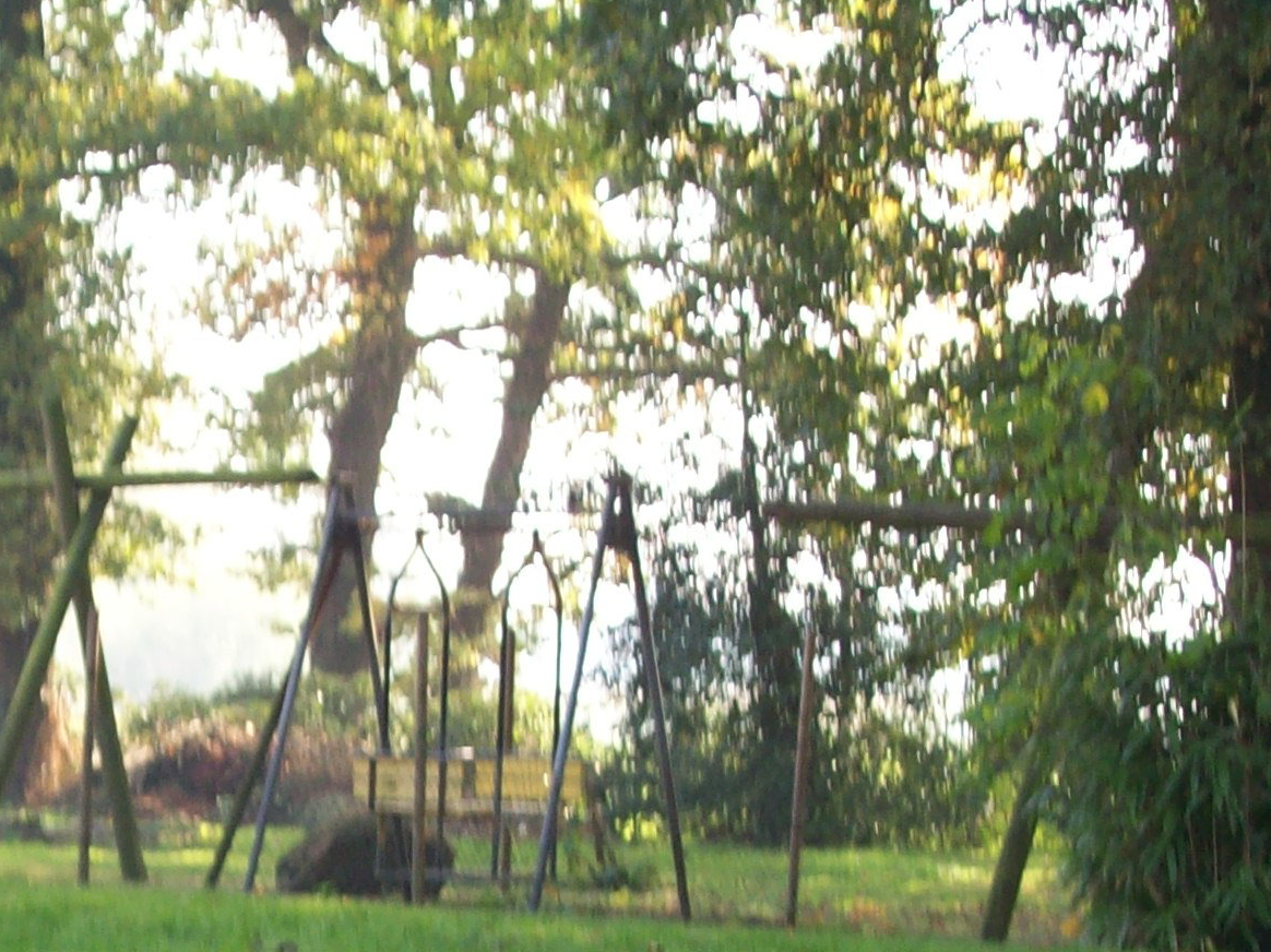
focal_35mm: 137
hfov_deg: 14.2
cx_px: 83
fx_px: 5028
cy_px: 1121
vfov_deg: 10.6
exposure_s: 1/84.5
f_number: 3.4
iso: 80
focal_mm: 9.4
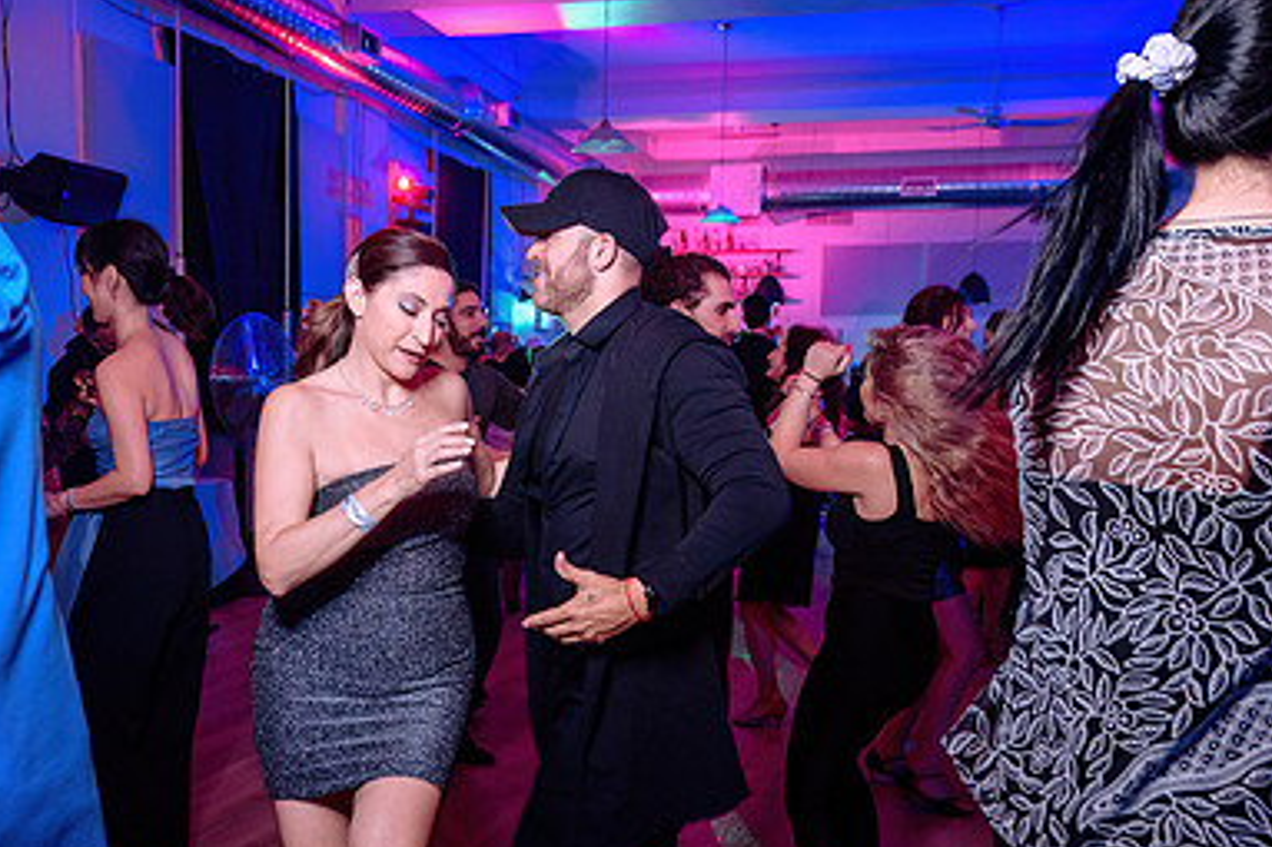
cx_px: 518
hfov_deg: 46.2
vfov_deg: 31.6
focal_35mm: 42
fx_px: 1483
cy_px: 572
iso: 800
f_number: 3.5
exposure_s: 1/50
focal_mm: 24
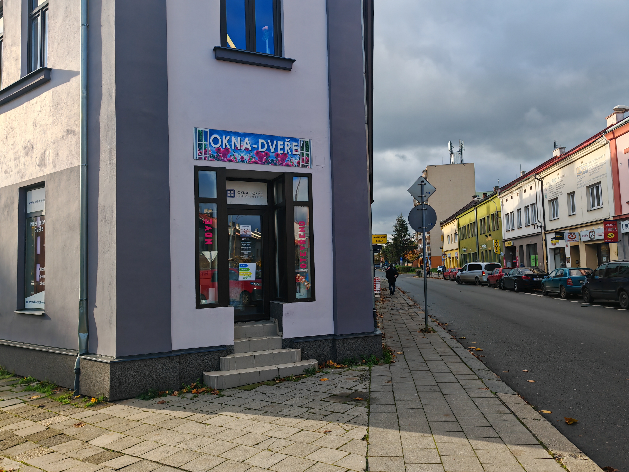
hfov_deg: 65.3
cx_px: 314
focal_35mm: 27
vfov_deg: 51.4
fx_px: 491
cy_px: 236
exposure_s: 1/1400
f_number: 1.6
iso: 50
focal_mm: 7.62
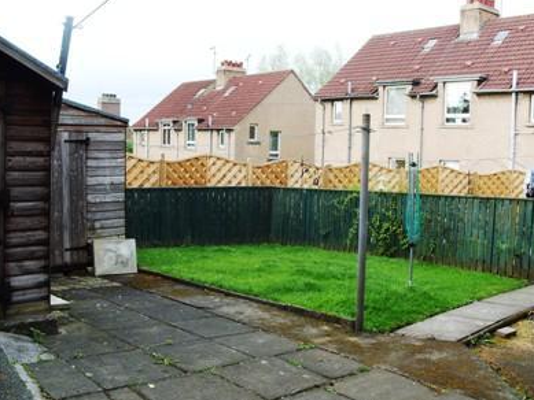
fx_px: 556
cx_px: 270
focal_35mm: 36
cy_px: 199
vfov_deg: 39.7
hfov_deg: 51.3
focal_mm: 7.8
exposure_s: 1/125
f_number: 4.1
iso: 80
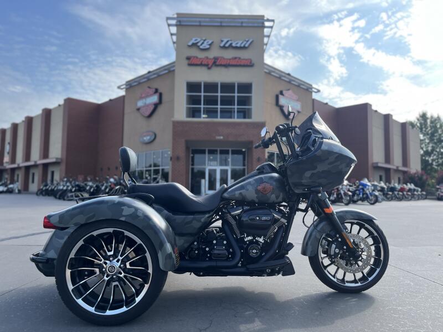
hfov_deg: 67.3
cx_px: 222
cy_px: 166
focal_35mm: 26
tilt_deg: +4.8
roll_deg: -0.7
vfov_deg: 53.1
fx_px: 333
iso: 50
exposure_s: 1/1339
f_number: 1.6
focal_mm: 5.1
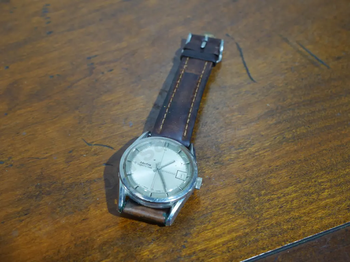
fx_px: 607
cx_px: 175
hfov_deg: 32.2
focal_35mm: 60
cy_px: 131
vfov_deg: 24.4
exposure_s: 1/60
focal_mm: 30
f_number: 5.4
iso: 1000
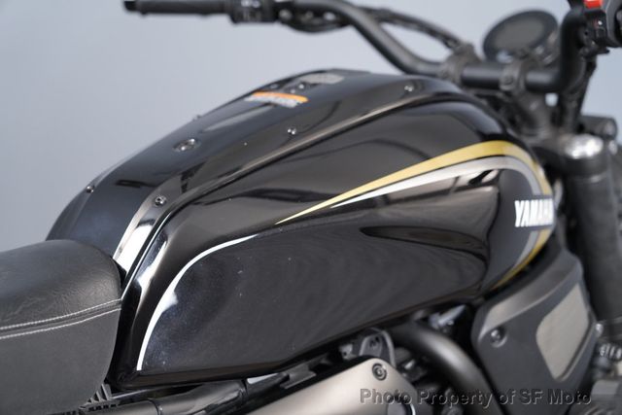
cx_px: 311
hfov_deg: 21.7
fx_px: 1624
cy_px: 208
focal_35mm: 94
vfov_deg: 14.6
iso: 1600
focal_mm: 94
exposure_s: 1/100
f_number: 4
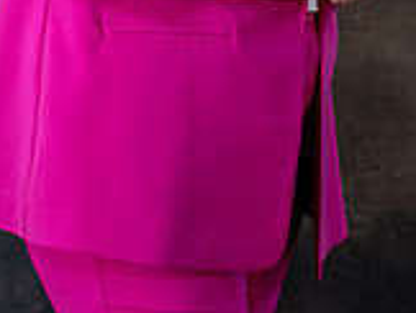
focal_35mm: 280
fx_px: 3370
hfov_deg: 7.1
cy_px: -169
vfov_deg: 5.3
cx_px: 149
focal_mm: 105
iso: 400
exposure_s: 1/100
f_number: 4.5
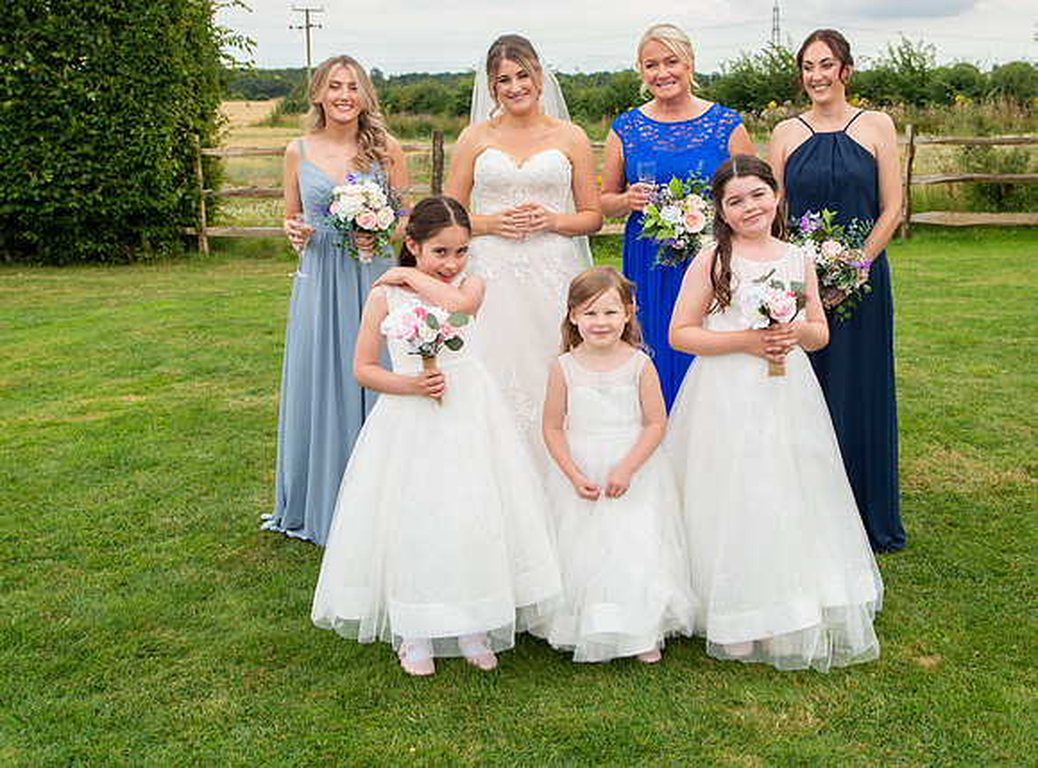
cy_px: 260
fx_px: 1271
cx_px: 608
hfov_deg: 44.3
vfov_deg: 33.3
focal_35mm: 43
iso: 200
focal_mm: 24
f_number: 5
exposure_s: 1/400
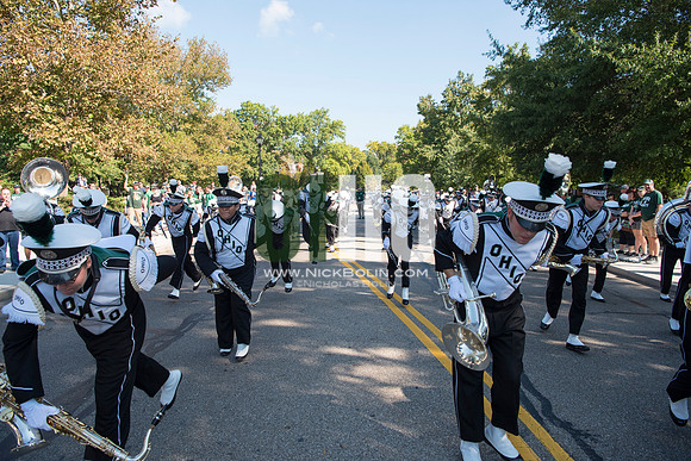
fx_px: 461
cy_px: 230
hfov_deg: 73.7
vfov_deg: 53.2
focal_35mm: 24
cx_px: 346
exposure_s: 1/500
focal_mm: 24
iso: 200
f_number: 5.6
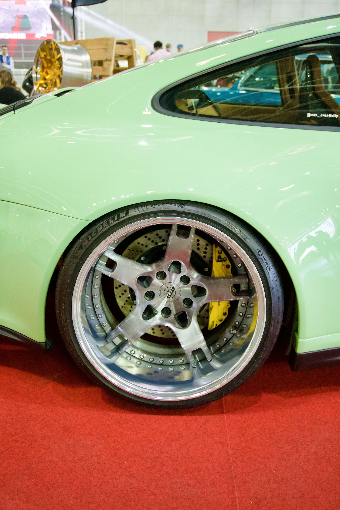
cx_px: 170
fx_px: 531
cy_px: 255
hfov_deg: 35.5
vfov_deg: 51.3
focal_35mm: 38
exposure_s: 1/160
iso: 4000
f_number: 4.5
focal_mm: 25
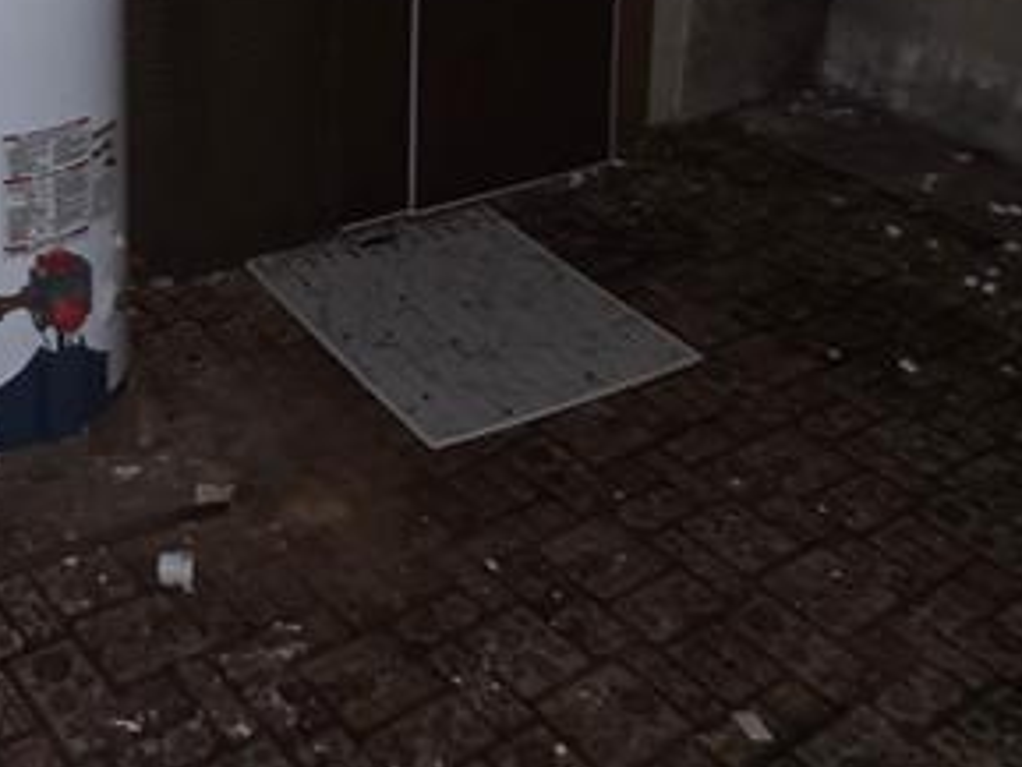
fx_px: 1359
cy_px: 2
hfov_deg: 39.6
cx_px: 202
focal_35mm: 46
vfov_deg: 29.5
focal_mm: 2.2
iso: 3200
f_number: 2.2
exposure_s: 1/8
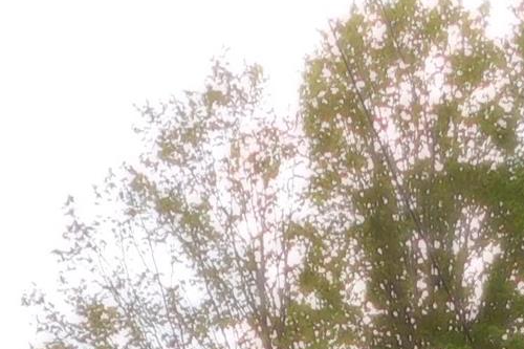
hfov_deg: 14.0
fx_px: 2139
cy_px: 893
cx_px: 280
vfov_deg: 8.4
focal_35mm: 147
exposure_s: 1/800
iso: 125
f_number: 3
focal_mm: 4
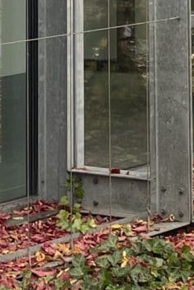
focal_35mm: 189
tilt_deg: +3.6
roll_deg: +0.8
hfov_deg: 7.2
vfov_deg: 10.3
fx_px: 1526
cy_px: -232
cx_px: 283
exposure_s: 1/121
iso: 40
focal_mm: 5.1
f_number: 1.6
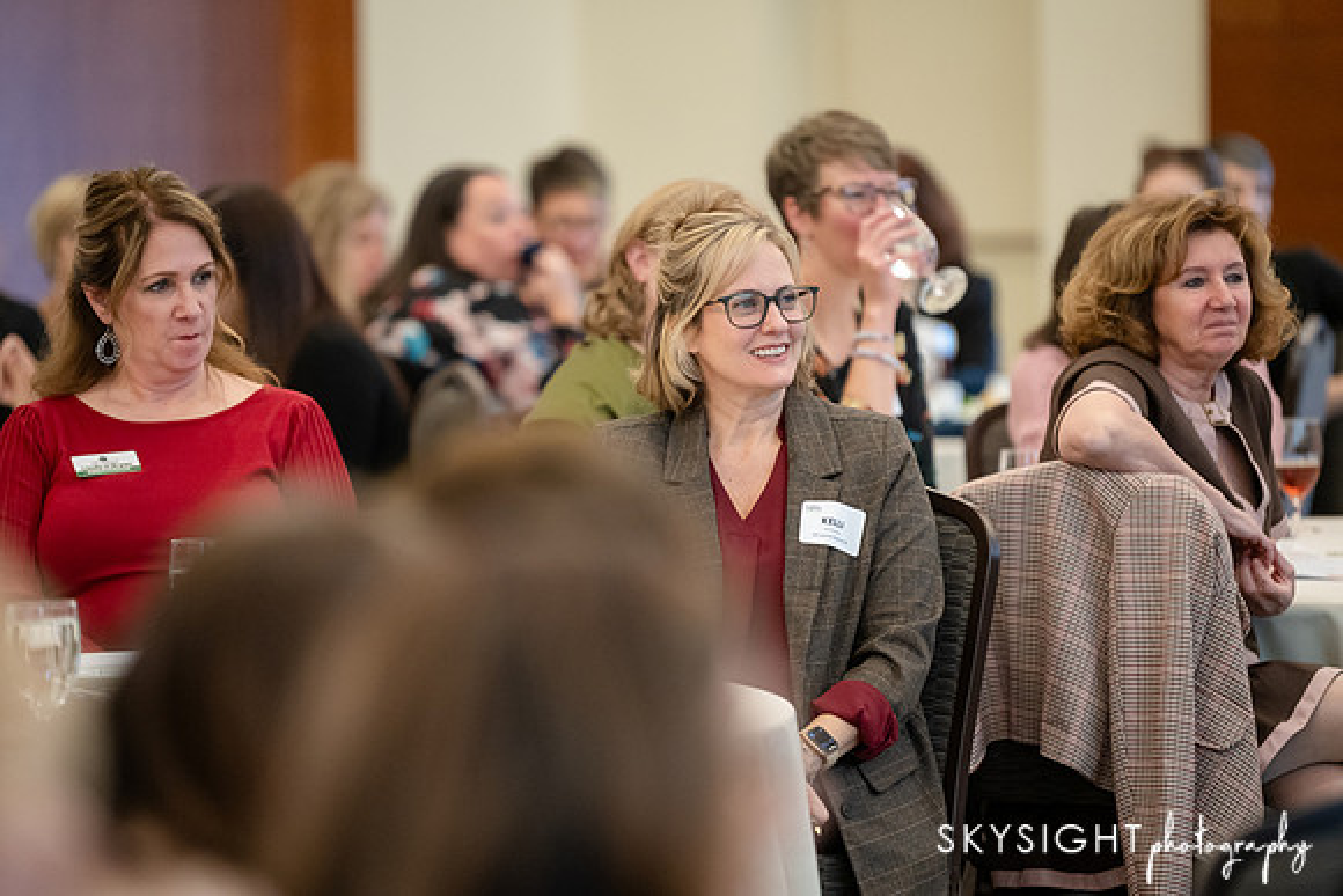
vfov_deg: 6.7
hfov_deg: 10.0
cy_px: 448
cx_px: 672
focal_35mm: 205
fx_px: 7639
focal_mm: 200
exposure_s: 1/320
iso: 3200
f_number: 2.8
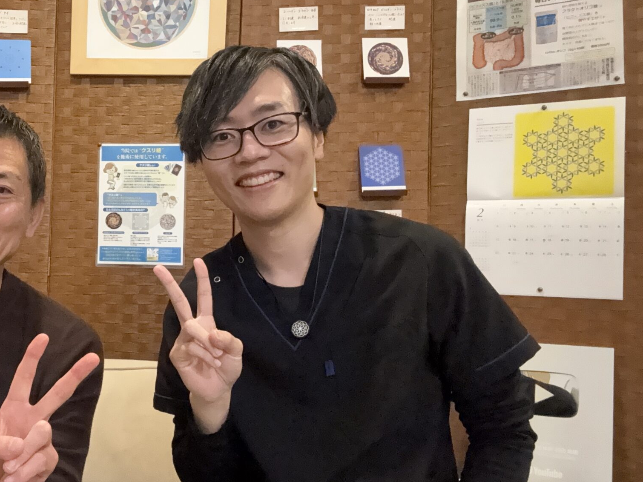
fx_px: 724
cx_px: 125
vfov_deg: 36.8
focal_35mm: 39
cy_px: 240
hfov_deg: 45.4
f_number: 1.9
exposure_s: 1/29
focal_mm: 2.69
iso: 500
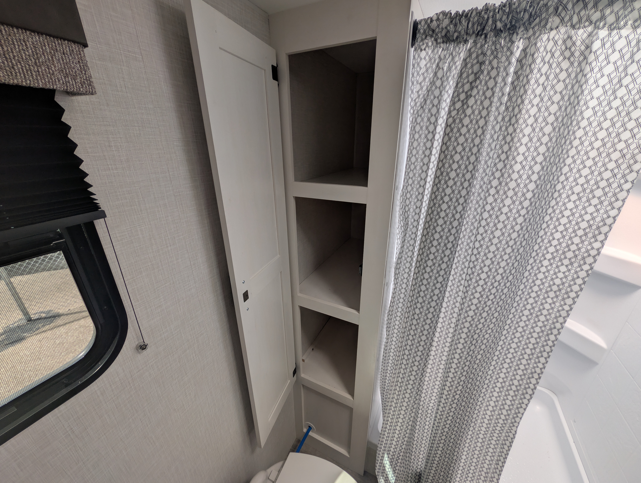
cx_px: 320
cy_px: 242
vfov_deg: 94.6
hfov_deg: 110.5
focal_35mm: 12
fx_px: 223
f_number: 1.7
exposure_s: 1/197
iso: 51
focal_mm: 2.02
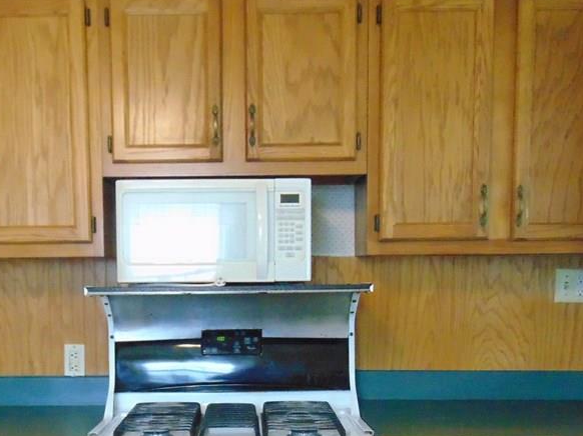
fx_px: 741
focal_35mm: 44
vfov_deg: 31.8
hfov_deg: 42.7
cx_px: 232
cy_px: 361
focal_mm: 4.5
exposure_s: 1/60
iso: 800
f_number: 3
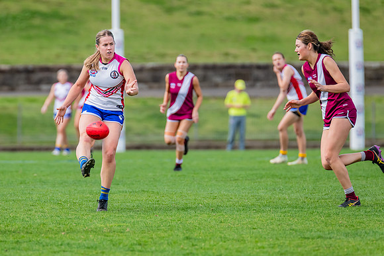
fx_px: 5767
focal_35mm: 541
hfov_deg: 3.8
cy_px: 127
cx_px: 138
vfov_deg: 2.5
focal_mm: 420
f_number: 5.6
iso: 800
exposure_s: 1/1600
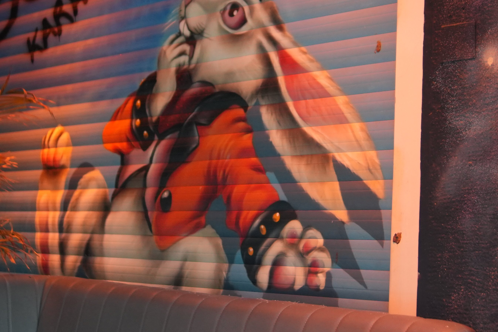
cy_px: 71
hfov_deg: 25.6
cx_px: 273
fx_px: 1095
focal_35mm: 79
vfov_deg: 17.1
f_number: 1.4
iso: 800
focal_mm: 23
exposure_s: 1/320
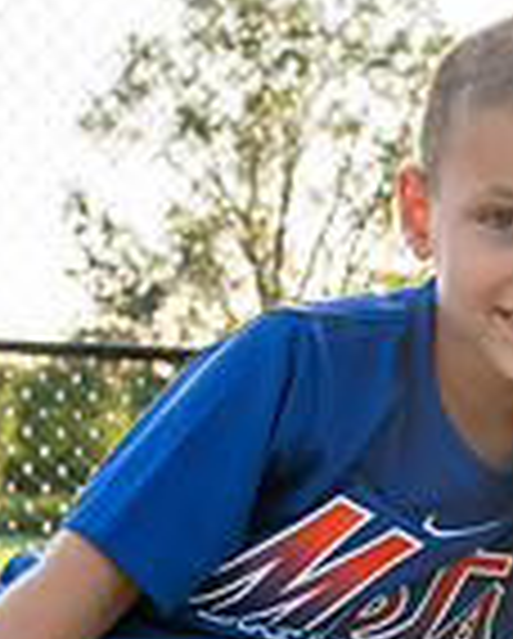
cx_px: 612
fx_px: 1970
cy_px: 562
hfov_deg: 14.4
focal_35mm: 104
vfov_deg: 18.2
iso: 400
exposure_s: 1/250
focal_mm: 35
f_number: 7.1
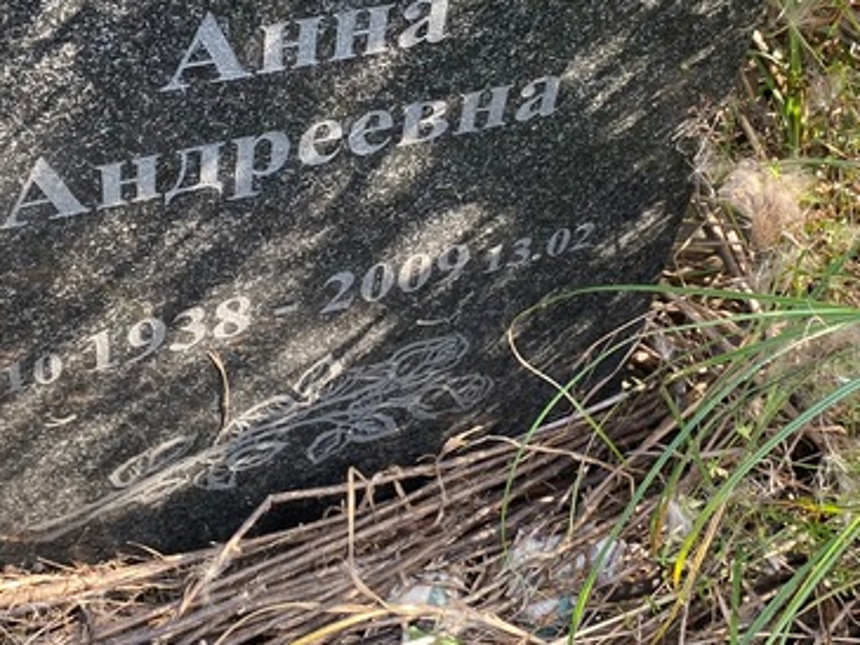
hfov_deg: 33.8
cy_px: 172
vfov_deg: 25.4
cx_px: 403
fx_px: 1417
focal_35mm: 57
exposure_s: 1/121
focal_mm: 4.25
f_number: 1.8
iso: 64
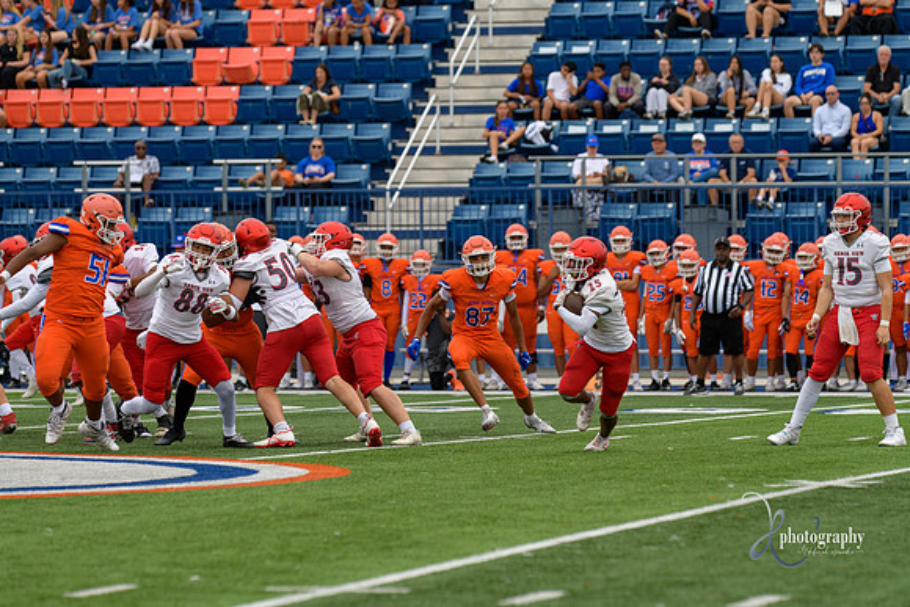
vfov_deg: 7.0
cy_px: 304
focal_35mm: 195
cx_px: 455
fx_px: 4930
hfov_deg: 10.5
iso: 500
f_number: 3.5
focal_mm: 195
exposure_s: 1/800
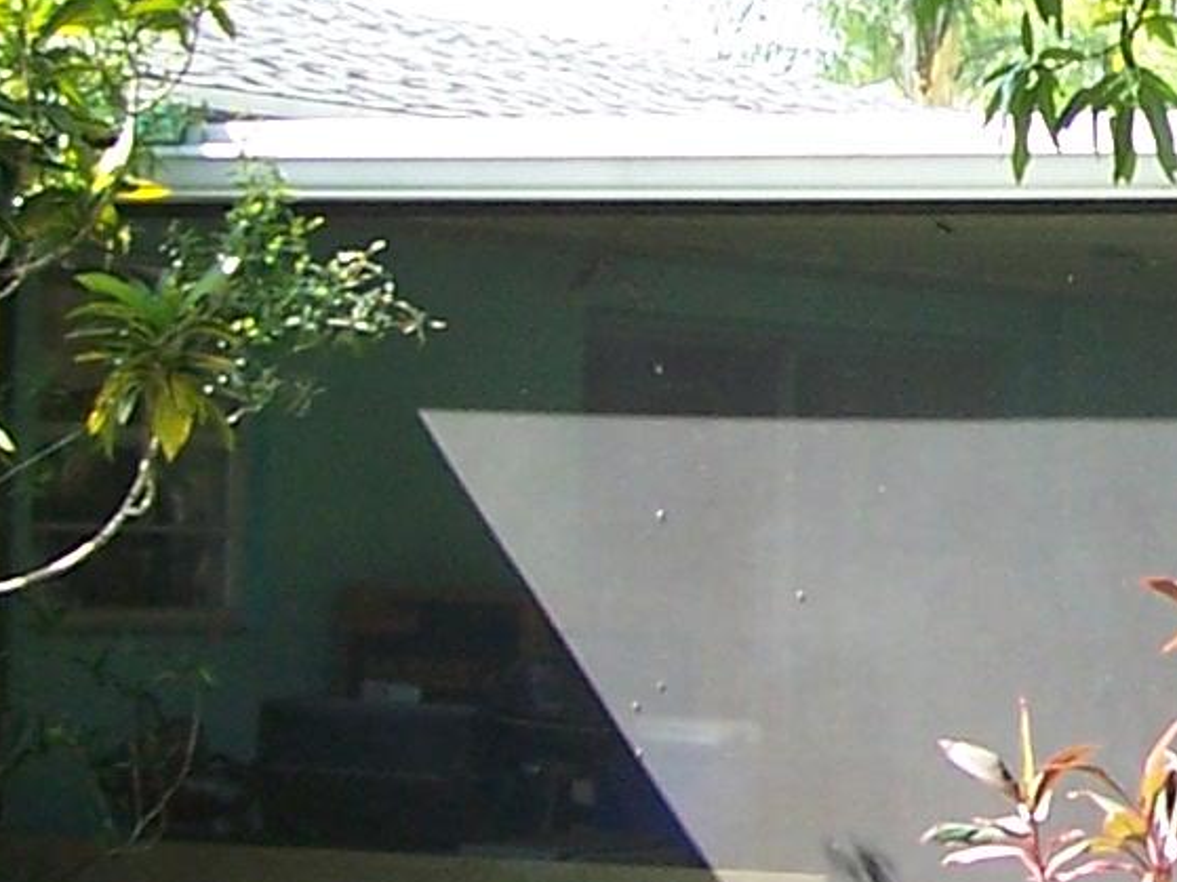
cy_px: 206
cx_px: 1678
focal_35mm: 165
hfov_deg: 11.6
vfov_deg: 9.0
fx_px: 5609
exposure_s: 1/125
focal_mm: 6.7
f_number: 2.8
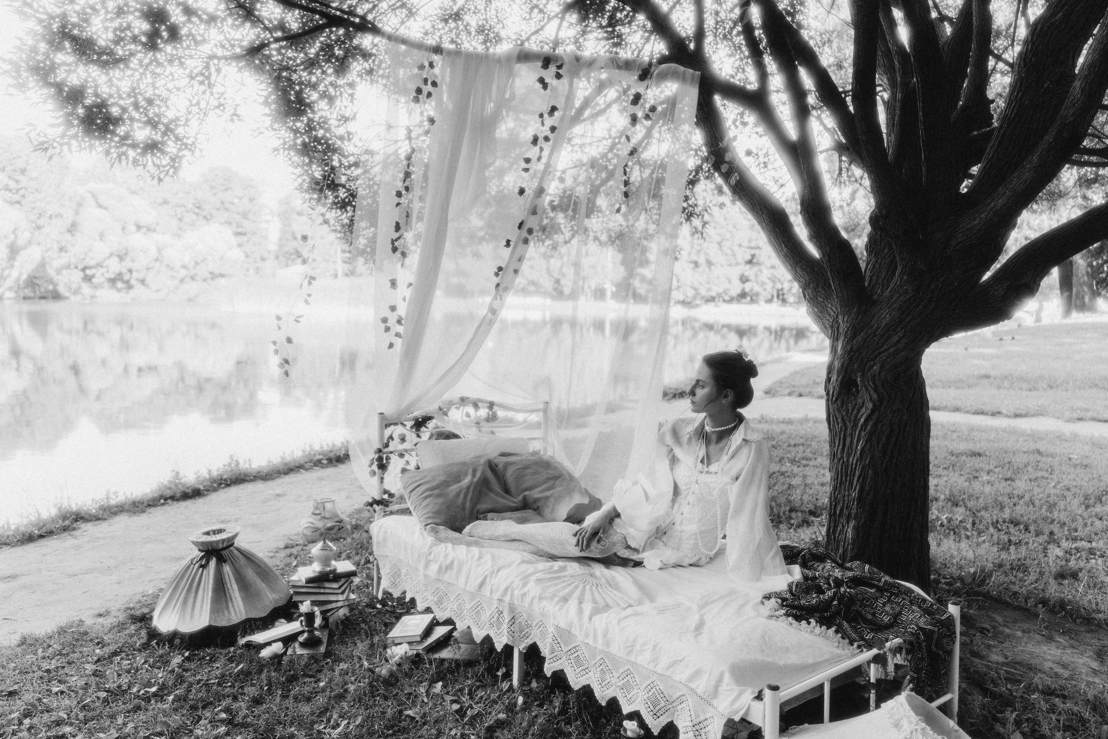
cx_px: 554
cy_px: 370
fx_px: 862
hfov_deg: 65.5
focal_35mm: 28
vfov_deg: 46.4
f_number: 2.8
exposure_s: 1/250
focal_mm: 28
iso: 400
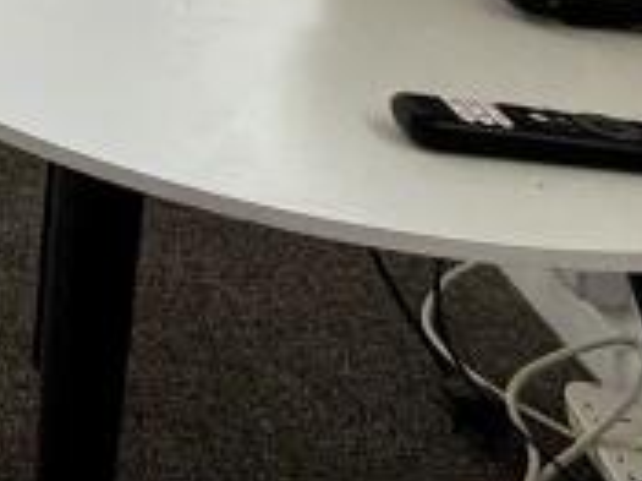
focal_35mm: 82
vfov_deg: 13.2
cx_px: -660
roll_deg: +0.8
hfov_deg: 17.1
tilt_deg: +3.5
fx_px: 1520
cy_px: -683
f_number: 2.2
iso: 100
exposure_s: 1/121
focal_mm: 2.22
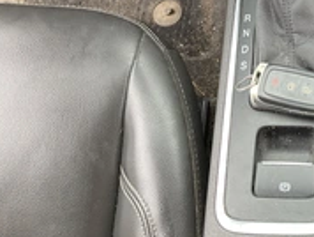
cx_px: 314
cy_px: -12
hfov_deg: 28.0
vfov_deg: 21.6
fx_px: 590
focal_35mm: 65
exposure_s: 1/60
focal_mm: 3
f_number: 1.8
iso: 80
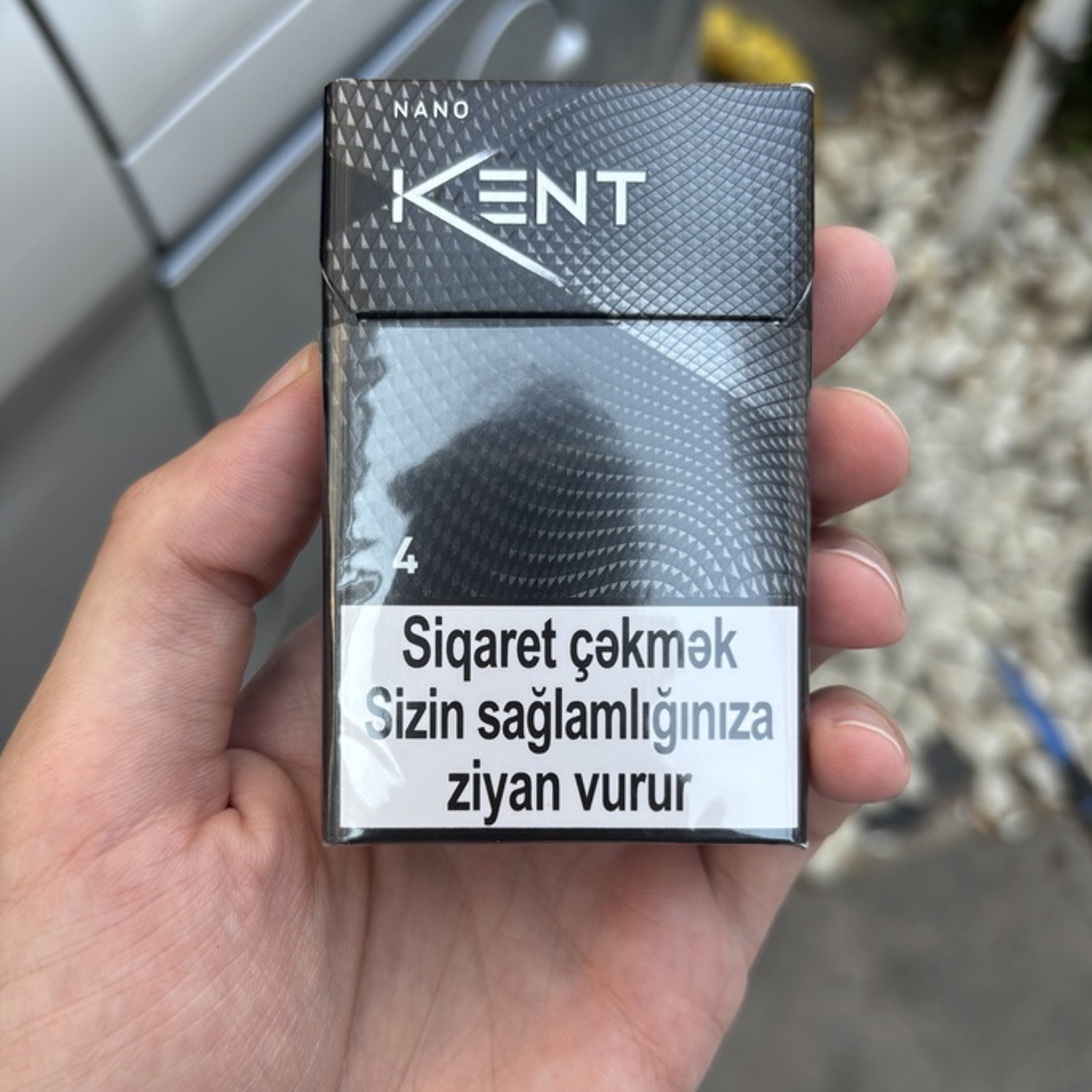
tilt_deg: -61.6
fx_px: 1106
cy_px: 580
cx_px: 549
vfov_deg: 52.5
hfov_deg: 52.5
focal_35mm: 31
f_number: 1.6
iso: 40
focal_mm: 5.96
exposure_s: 1/177
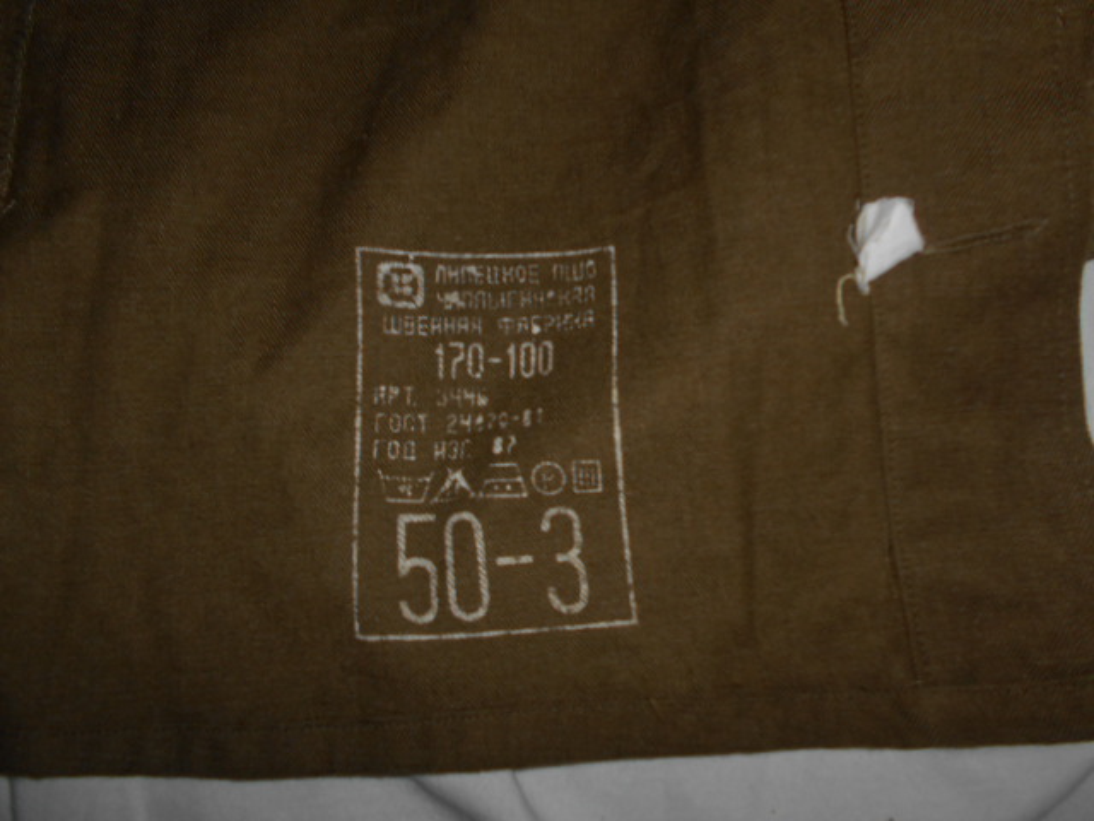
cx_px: 547
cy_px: 410
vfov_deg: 53.1
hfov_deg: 67.3
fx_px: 822
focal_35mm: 26
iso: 80
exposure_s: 1/25
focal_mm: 4.6
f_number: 3.2
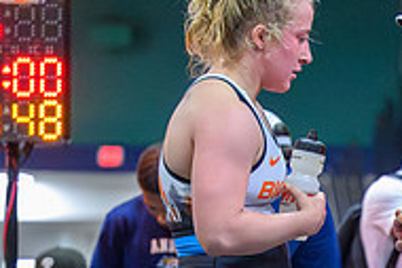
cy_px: 390
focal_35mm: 366
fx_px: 4090
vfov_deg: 3.7
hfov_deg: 5.6
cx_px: 488
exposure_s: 1/640
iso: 20000
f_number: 2.8
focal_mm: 93
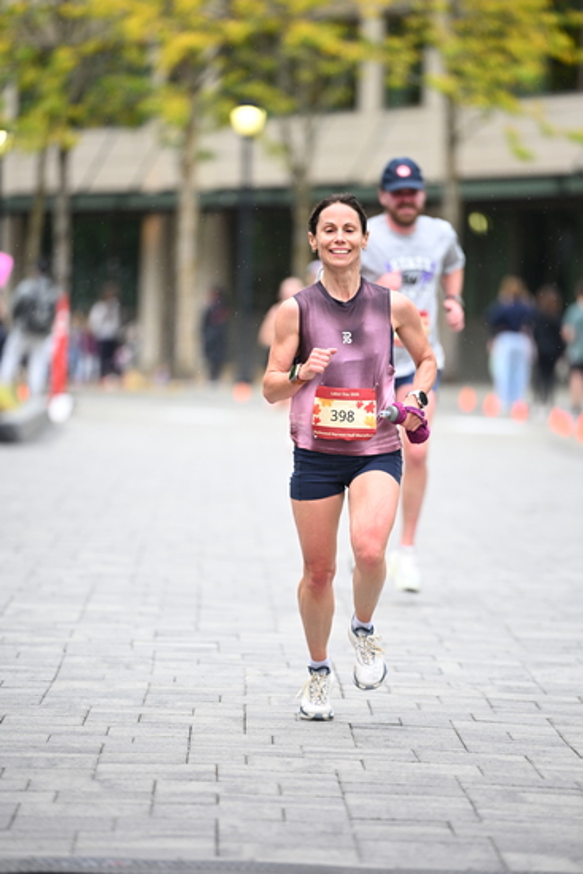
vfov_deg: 10.3
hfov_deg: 6.9
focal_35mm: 200
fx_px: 4855
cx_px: 292
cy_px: 437
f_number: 2.8
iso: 1250
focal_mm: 200
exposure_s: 1/1250
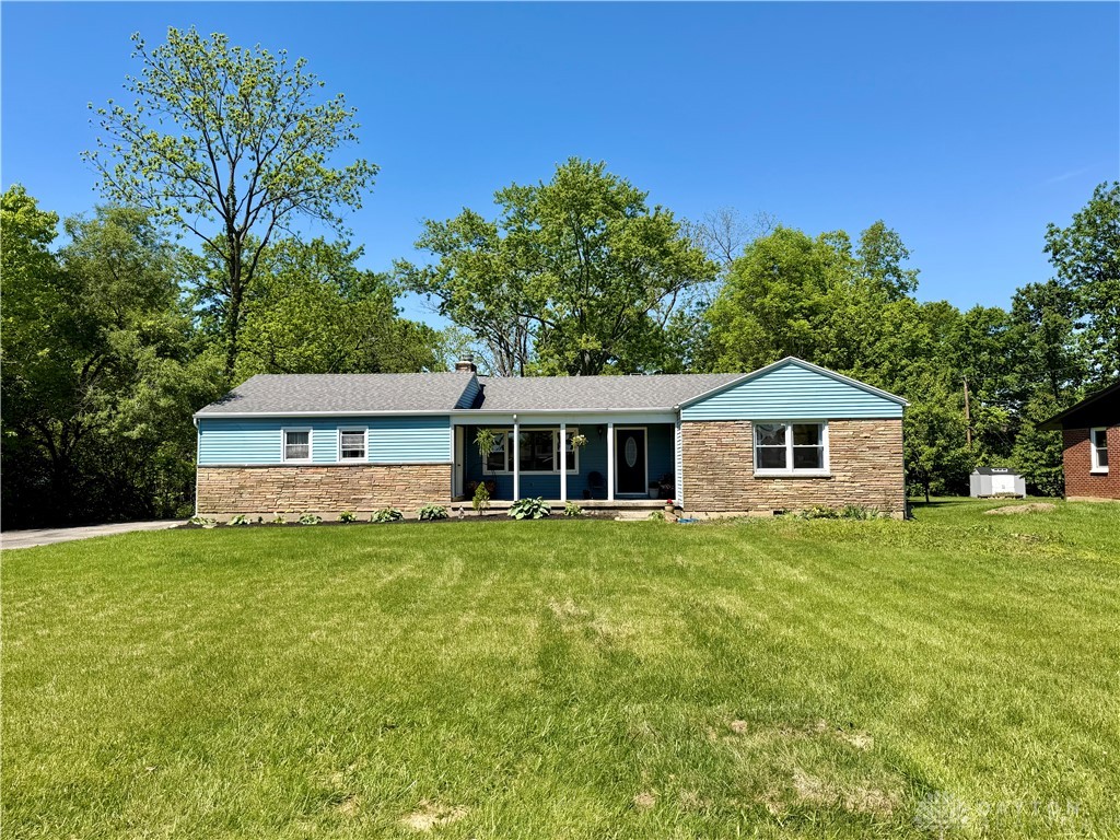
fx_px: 777
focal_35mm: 24
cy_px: 420
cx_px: 560
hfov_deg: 71.6
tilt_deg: +2.7
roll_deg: +0.6
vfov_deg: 56.8
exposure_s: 1/3953
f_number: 1.78
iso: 80
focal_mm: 6.76
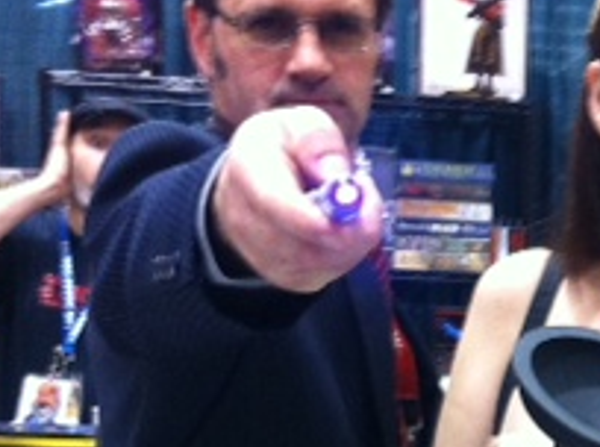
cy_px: 515
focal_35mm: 110
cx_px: 668
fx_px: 1902
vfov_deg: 13.1
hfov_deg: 17.3
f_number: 2.8
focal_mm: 3.85
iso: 250
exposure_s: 1/15
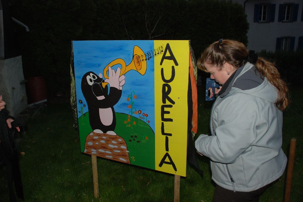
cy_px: 101
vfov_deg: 43.7
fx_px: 253
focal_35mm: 30
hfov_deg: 61.9
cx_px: 152
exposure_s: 1/60
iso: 200
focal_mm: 20
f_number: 3.8
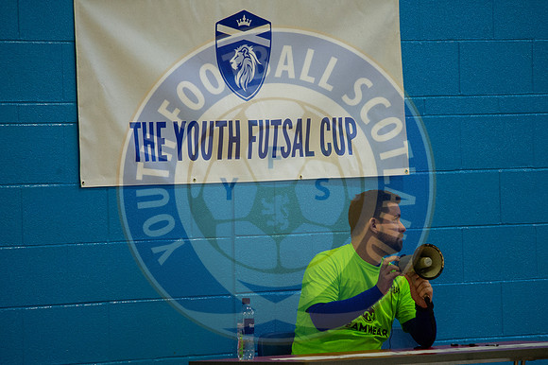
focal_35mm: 374
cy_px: 181
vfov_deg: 3.7
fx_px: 5683
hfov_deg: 5.5
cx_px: 295
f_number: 5.6
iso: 8000
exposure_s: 1/320
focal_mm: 330
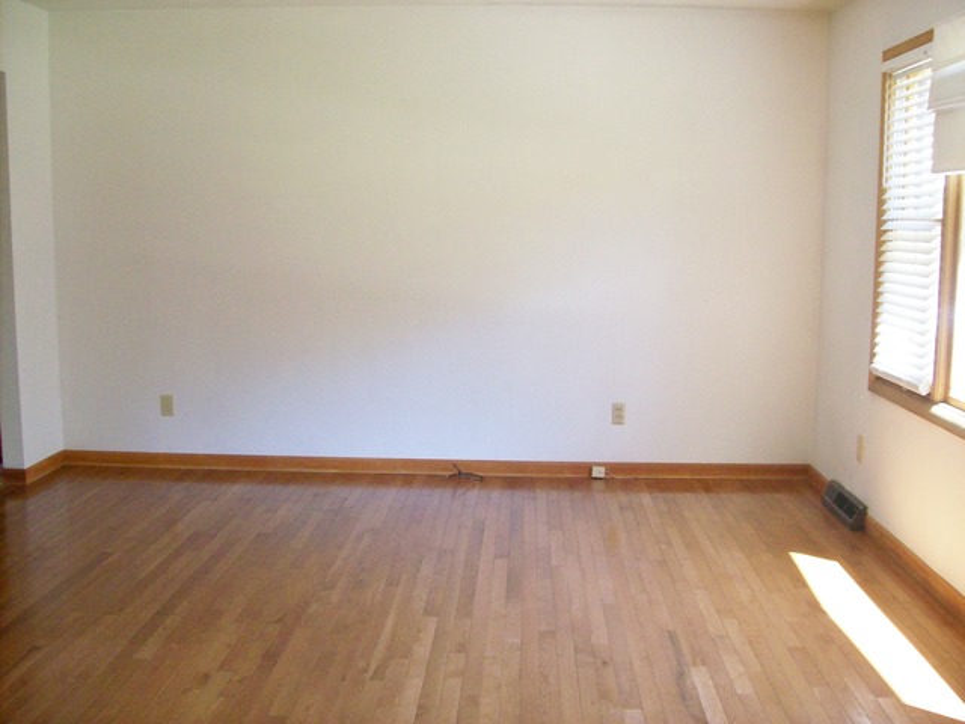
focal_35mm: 36
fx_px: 1004
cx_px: 482
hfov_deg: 51.4
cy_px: 362
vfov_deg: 39.7
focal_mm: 6
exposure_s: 1/80.7
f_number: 2.7
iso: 200
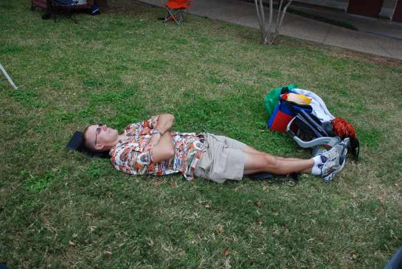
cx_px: 201
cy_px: 134
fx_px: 302
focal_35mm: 27
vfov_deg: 48.0
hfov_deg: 67.3
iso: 200
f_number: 5.6
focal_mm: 18
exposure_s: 1/125
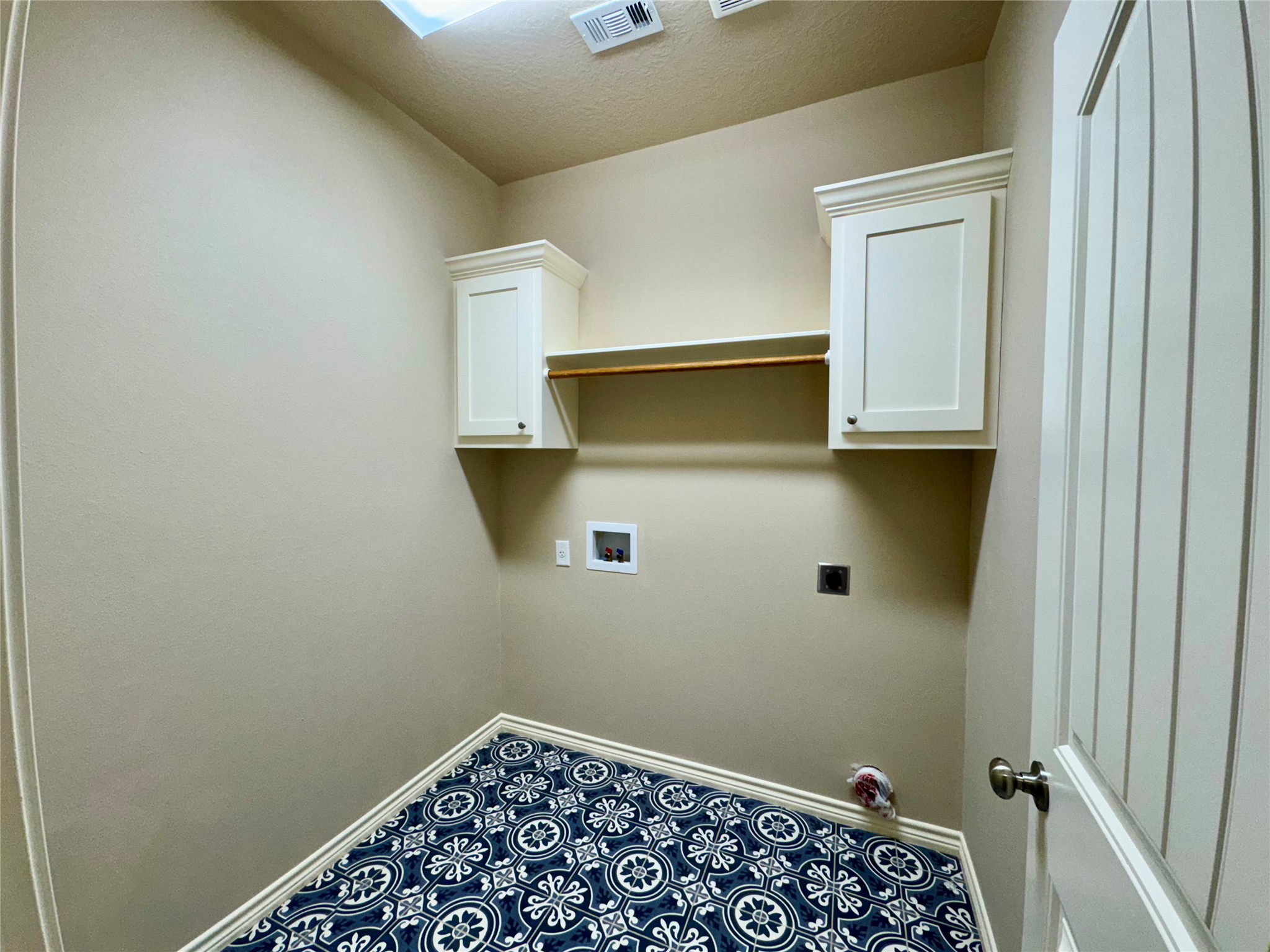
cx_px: 635
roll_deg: -0.3
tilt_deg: -2.8
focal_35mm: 14
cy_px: 476
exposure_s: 1/120
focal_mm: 2.22
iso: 80
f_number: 2.2
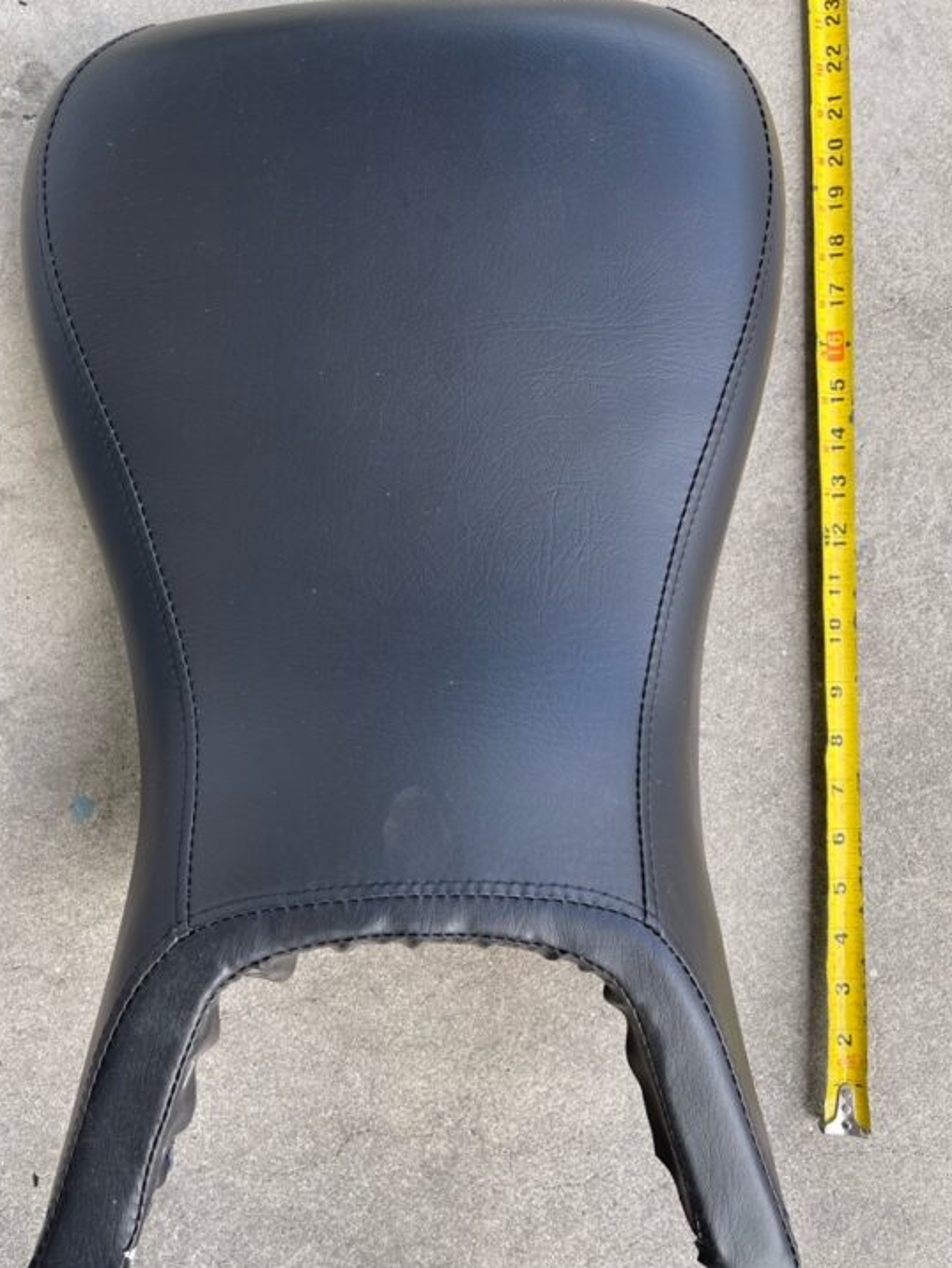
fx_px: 1063
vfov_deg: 61.7
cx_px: 439
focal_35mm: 29
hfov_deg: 48.2
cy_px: 638
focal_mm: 5.1
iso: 32
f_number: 1.6
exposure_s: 1/222
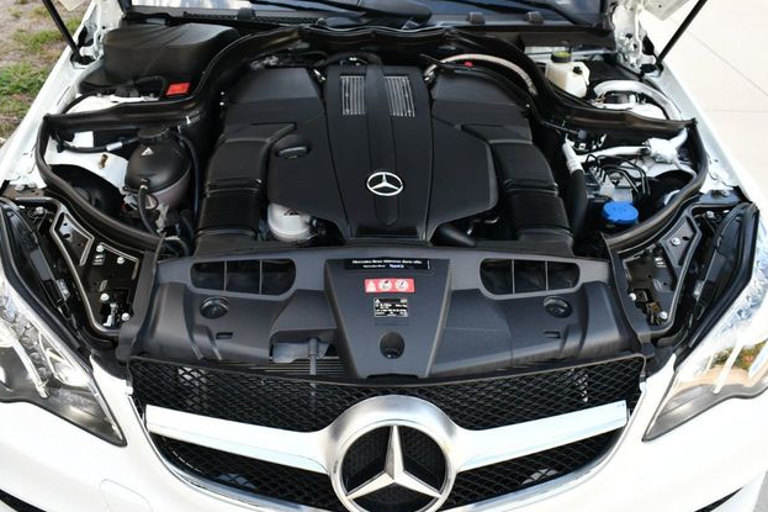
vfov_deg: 35.9
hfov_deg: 51.9
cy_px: 255
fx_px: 789
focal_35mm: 37
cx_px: 377
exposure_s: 1/250
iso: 400
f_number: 4.5
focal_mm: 18
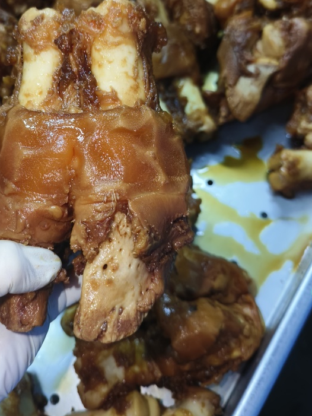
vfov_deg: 51.8
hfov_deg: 40.2
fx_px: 420
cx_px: 106
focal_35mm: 35
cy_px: 145
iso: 2220
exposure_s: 1/252
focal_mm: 5.5
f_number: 1.75
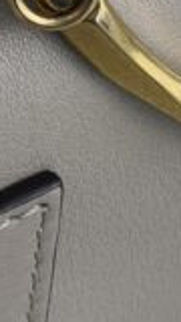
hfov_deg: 4.6
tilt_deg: -48.4
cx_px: 342
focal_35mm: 261
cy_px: -252
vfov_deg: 8.0
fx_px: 2227
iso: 50
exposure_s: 1/194
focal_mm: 6.76
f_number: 1.78
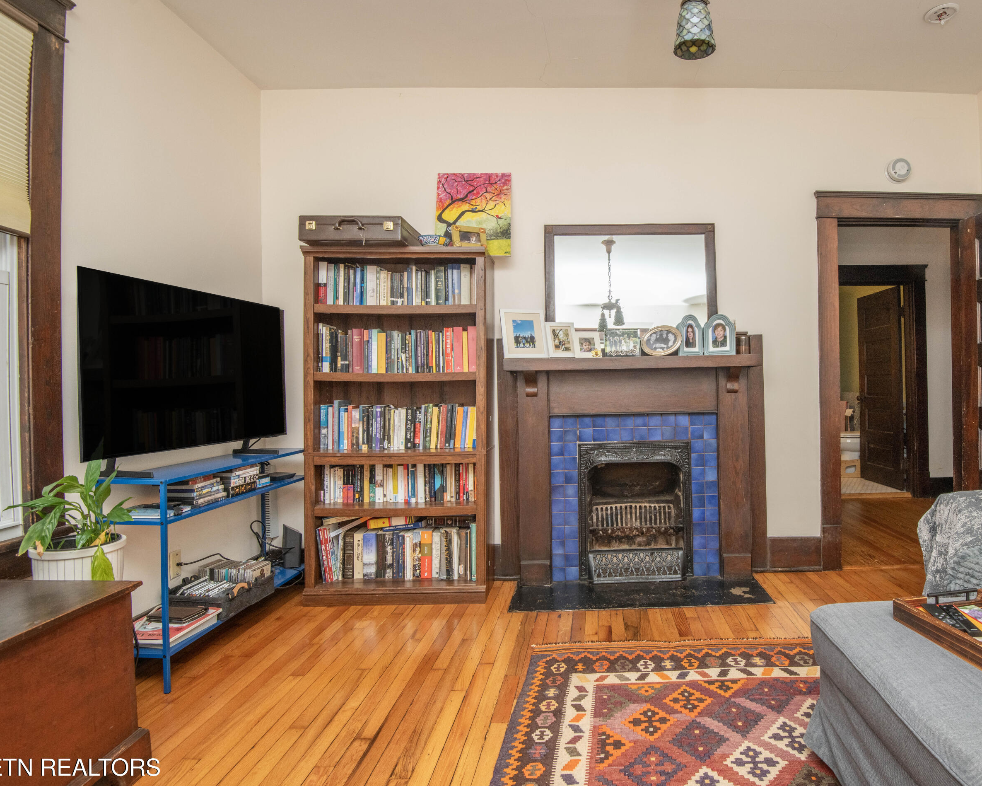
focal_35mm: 19
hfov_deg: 81.9
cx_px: 606
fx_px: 552
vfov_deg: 70.9
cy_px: 391
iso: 500
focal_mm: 16
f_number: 9
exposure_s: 1/250
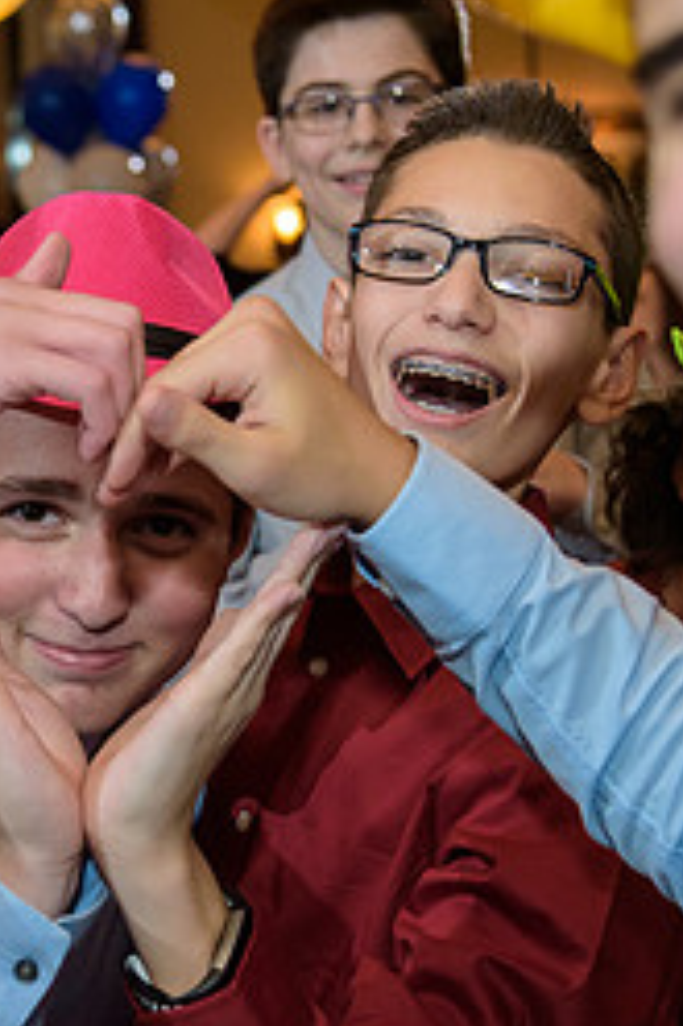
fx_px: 2536
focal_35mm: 89
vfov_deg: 22.9
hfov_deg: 15.2
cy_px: 581
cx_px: 99
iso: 1600
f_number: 3.2
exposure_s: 1/125
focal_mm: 38
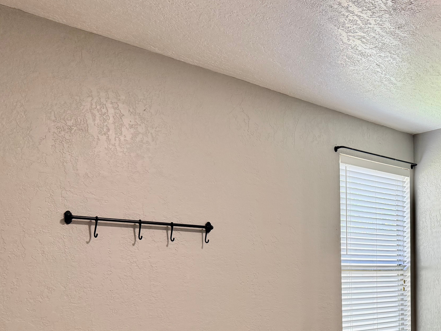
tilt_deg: -1.2
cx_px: 357
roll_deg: -0.9
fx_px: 522
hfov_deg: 43.5
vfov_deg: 34.0
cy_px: 271
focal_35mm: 41
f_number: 1.78
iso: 160
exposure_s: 1/132
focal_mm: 6.76
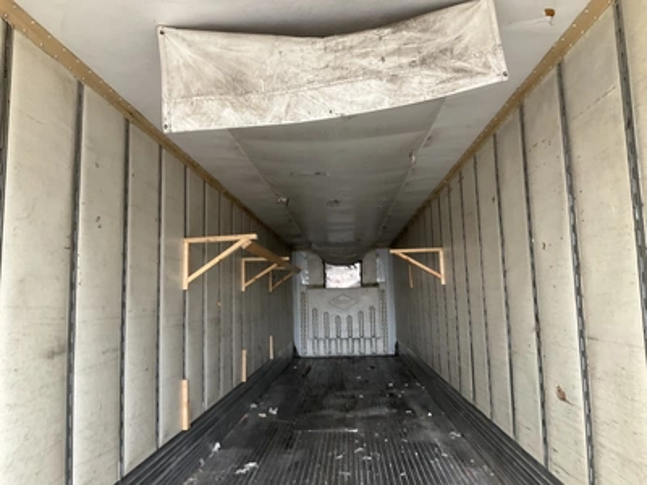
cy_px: 242
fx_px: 542
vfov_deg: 48.2
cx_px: 324
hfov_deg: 61.7
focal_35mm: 29
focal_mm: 3
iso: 64
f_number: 1.8
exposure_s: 1/73
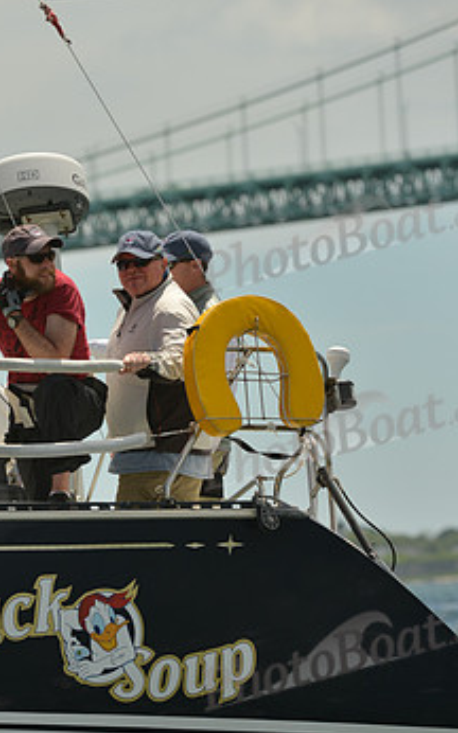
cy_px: 576
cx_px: 92
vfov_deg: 4.7
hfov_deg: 3.0
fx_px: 8875
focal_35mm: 444
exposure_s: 1/1000
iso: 200
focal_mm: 260
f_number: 6.3
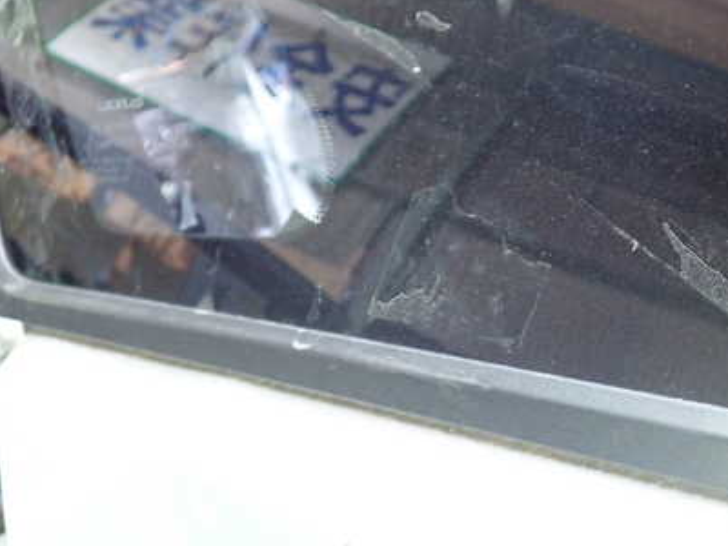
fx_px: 946
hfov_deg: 41.2
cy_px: 229
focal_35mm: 45
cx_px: 515
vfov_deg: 32.1
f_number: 2.3
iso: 640
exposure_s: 1/30
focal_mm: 5.4
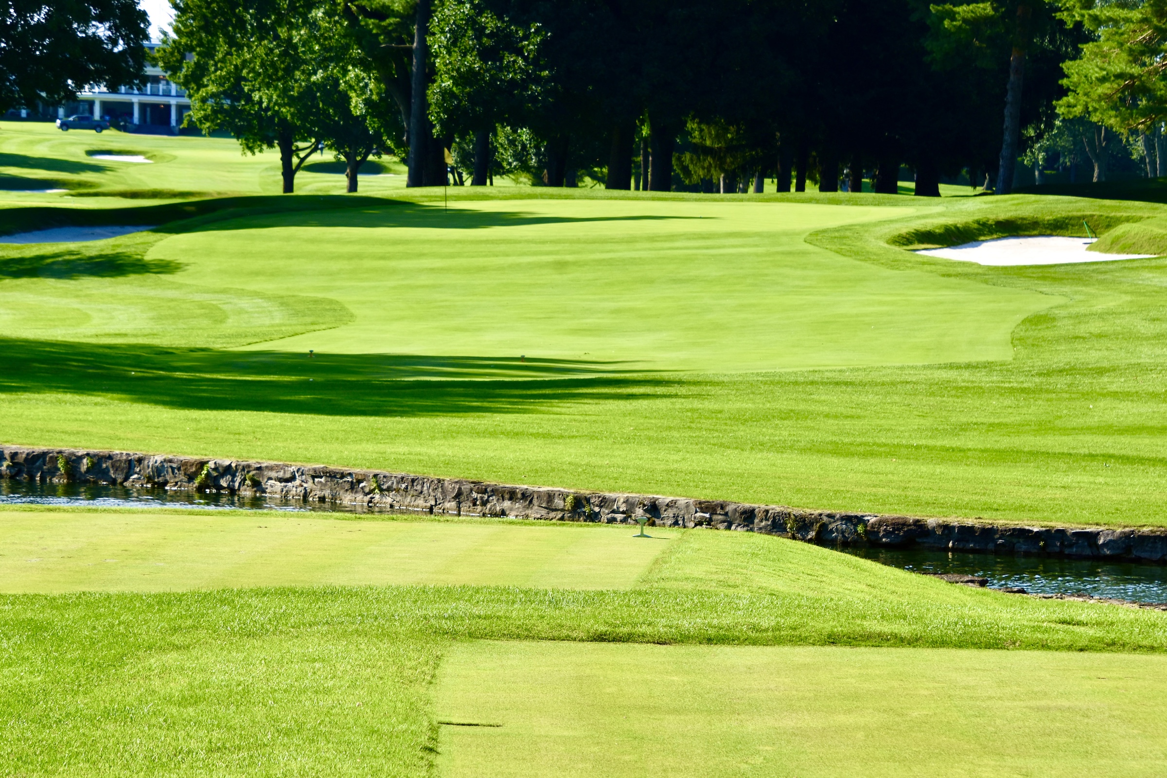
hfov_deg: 13.7
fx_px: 4862
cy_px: 389
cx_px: 584
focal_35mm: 150
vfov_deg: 9.1
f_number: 8
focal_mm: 100
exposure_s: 1/500
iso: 250
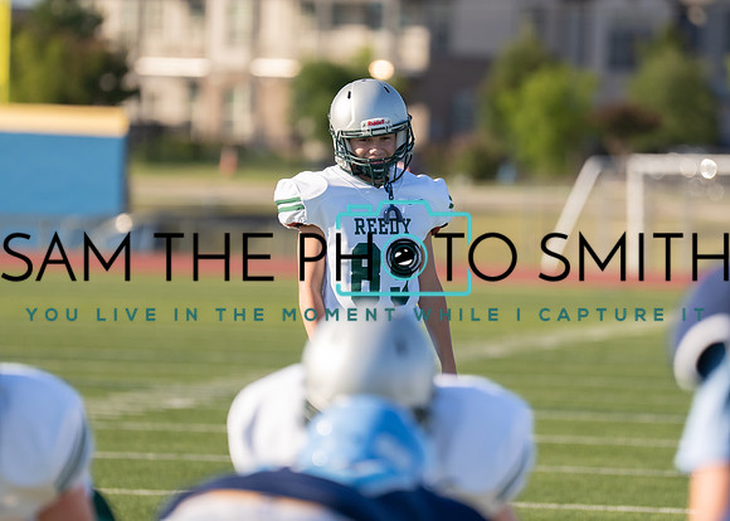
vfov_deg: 3.6
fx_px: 8298
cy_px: 245
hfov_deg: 5.0
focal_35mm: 400
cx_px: 391
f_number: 2.8
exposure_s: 1/4000
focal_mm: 197
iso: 250
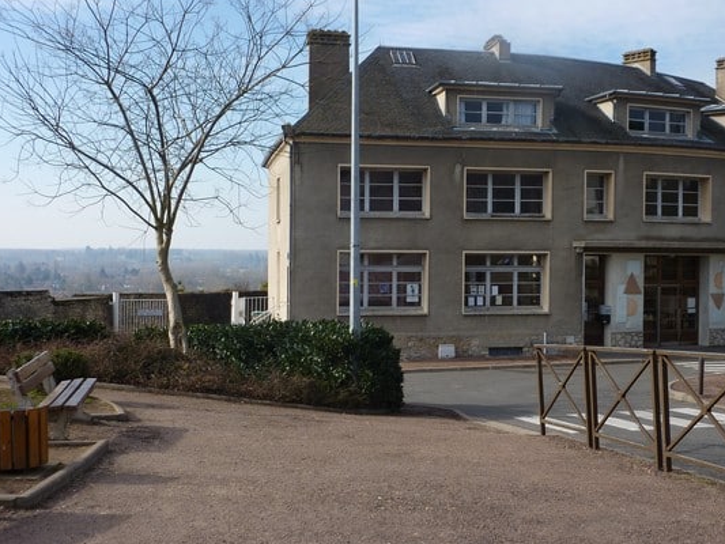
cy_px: 273
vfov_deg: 32.2
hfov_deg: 42.0
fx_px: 943
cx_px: 396
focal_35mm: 45
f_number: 4.5
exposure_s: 1/500
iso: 80
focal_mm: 6.5
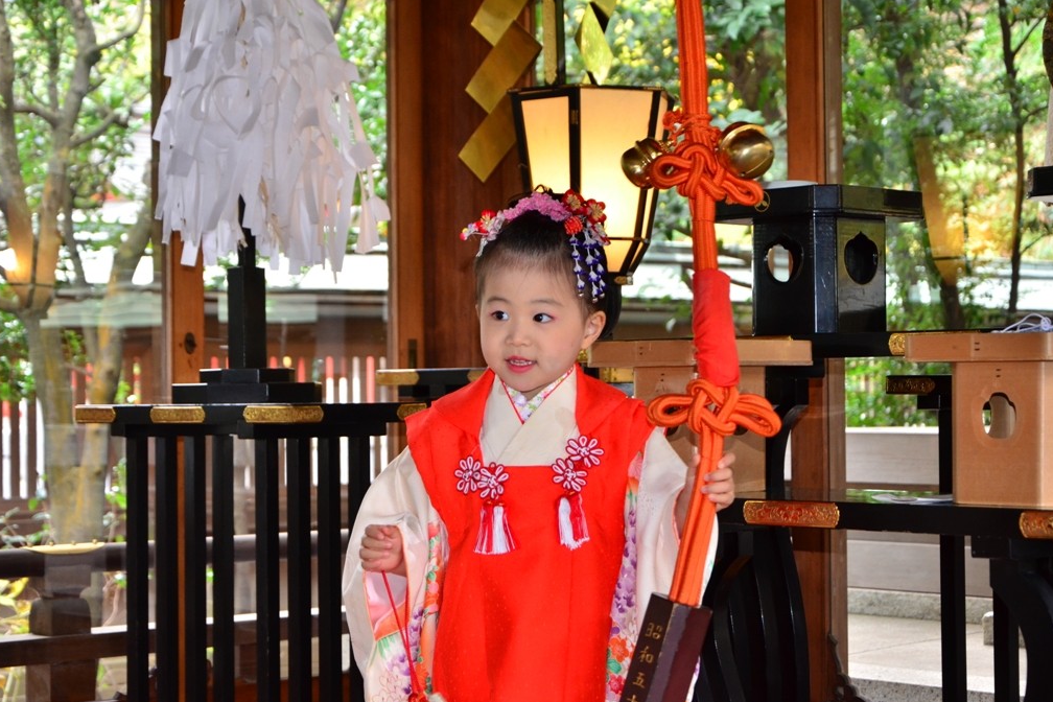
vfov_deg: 17.9
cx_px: 521
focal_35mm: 76
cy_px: 353
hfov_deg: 26.7
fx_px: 2223
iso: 900
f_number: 5
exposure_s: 1/60
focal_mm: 50
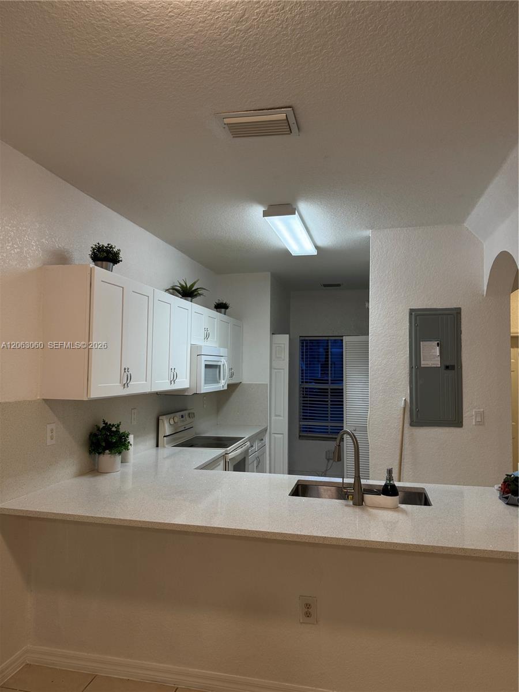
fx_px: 480
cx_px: 260
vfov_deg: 71.6
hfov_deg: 56.8
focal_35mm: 24
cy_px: 346
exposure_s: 1/60
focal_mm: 6.76
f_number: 1.78
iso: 125
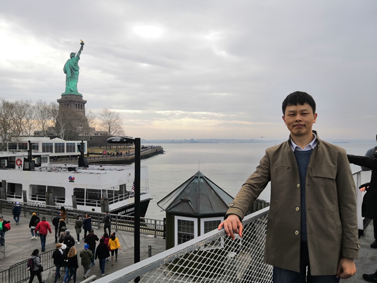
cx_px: 188
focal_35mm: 27
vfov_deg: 51.4
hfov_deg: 65.3
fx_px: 294
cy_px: 142
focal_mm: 3.95
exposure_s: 1/900
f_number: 1.8
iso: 100
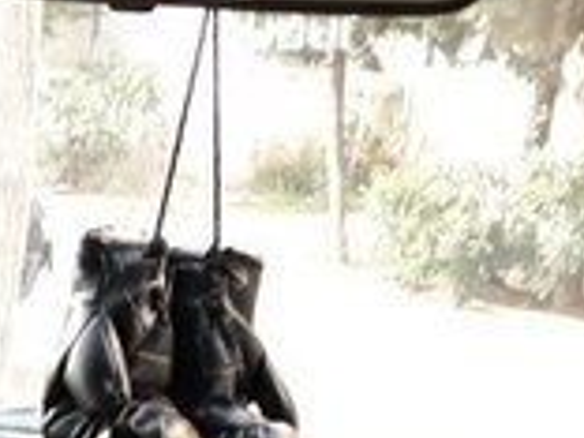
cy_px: 814
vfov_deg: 11.9
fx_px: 1923
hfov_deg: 16.6
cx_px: -97
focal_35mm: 114
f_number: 1.7
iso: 200
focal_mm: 3.71
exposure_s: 1/33
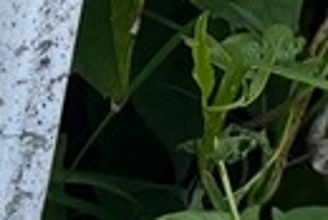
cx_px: -626
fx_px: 3028
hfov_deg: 5.8
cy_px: -253
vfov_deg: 4.1
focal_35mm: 332
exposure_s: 1/155
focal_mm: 6
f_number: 2
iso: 20
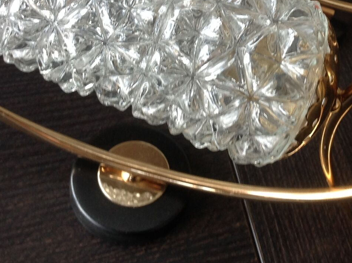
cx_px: 252
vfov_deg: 19.3
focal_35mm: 74
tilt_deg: -49.3
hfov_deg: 26.1
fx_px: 752
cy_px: 5
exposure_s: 1/15
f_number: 2.4
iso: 80
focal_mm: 4.28
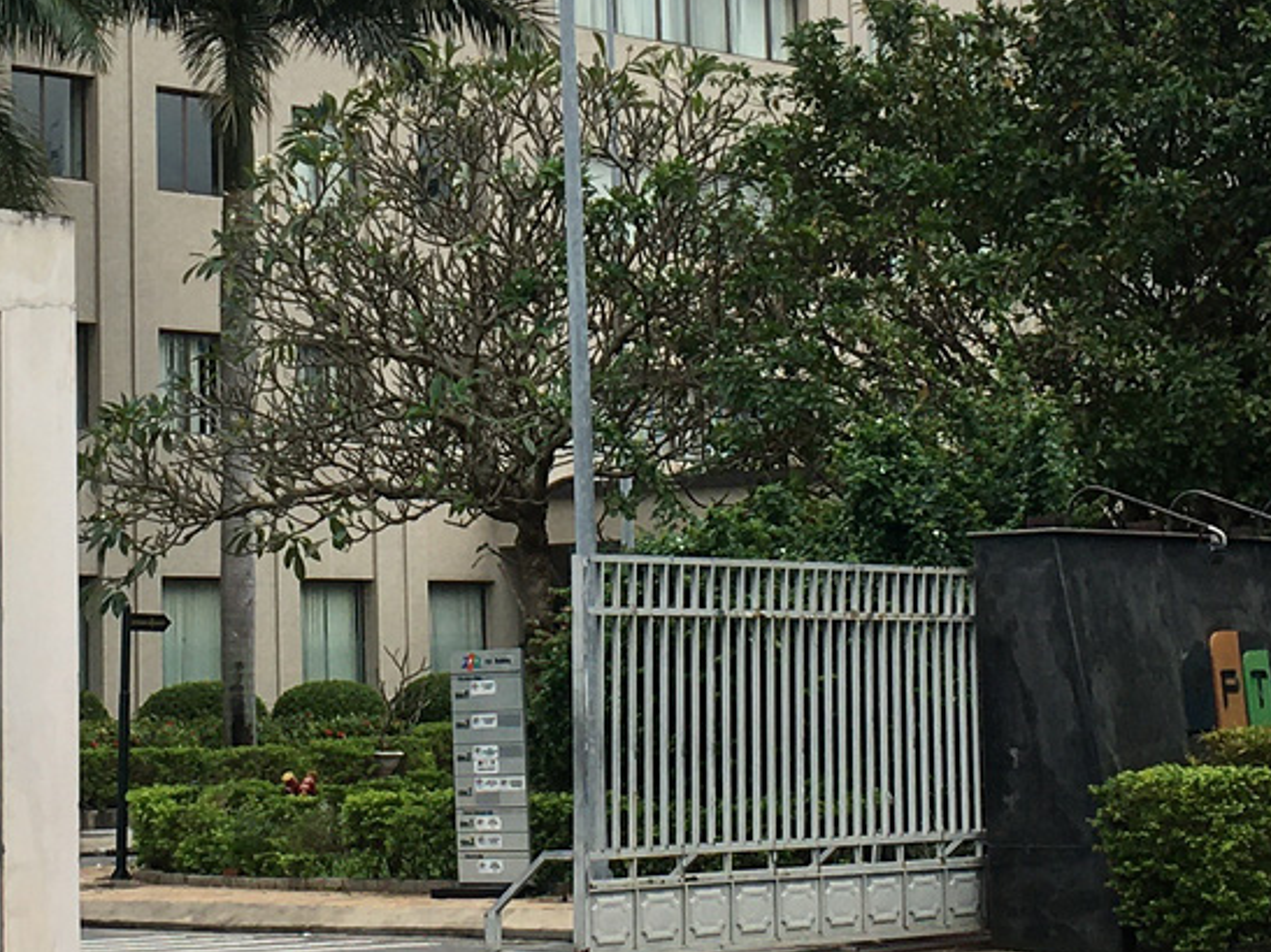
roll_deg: +1.0
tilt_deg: +10.7
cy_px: 70
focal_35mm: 106
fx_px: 3891
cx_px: 441
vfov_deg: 13.8
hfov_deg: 18.5
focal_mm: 4.15
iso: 25
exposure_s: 1/855
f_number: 2.2
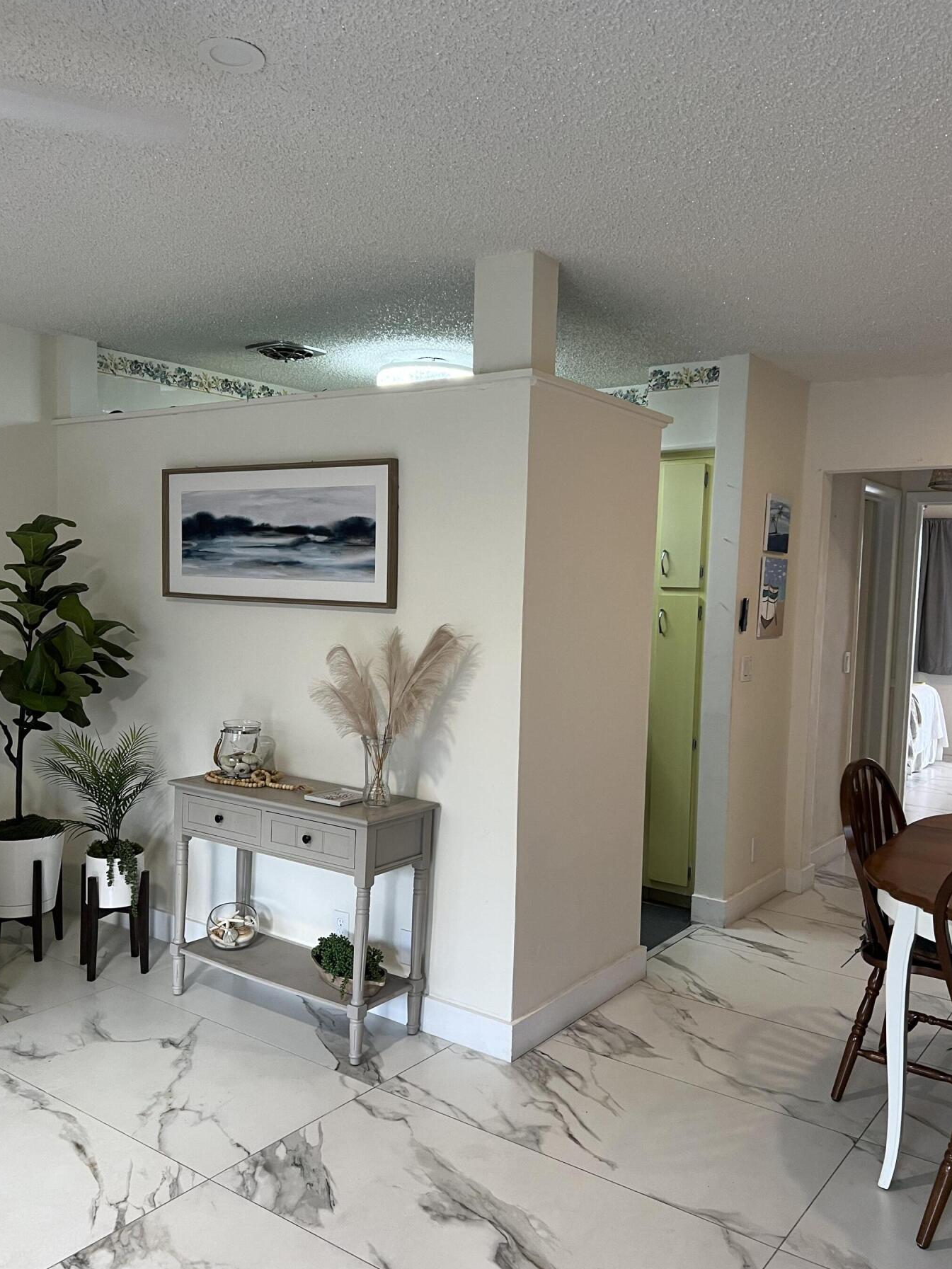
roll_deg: -1.6
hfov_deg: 48.2
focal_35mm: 29
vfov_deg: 61.6
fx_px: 1063
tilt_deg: -4.4
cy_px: 668
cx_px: 493
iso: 100
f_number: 1.5
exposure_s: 1/60
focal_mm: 5.7
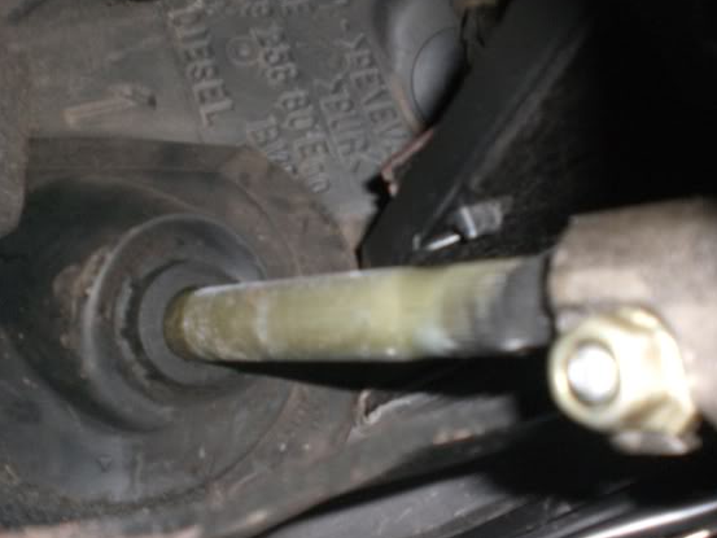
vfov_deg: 32.8
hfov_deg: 42.8
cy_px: 235
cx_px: 412
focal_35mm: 44
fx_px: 912
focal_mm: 6.3
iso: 200
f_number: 3.1
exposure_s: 1/60
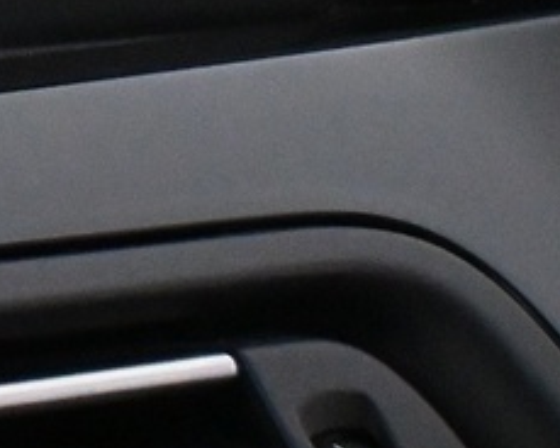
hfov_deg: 5.3
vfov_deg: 4.5
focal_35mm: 337
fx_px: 5585
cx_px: -1400
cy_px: -382
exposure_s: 1/60
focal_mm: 34
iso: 5600
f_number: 5
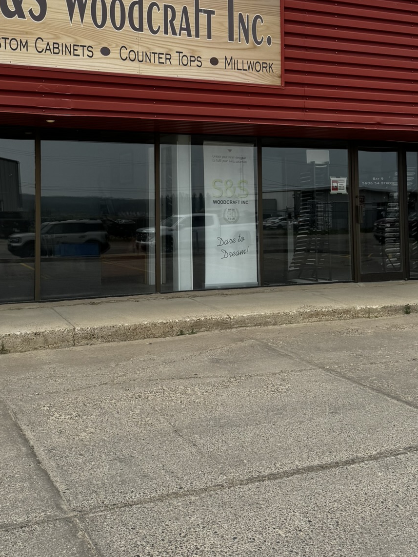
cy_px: 176
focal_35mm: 43
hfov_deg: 33.6
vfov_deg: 43.1
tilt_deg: +3.5
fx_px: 692
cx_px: 215
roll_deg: +0.9
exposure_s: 1/4310
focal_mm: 6.76
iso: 80
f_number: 1.78
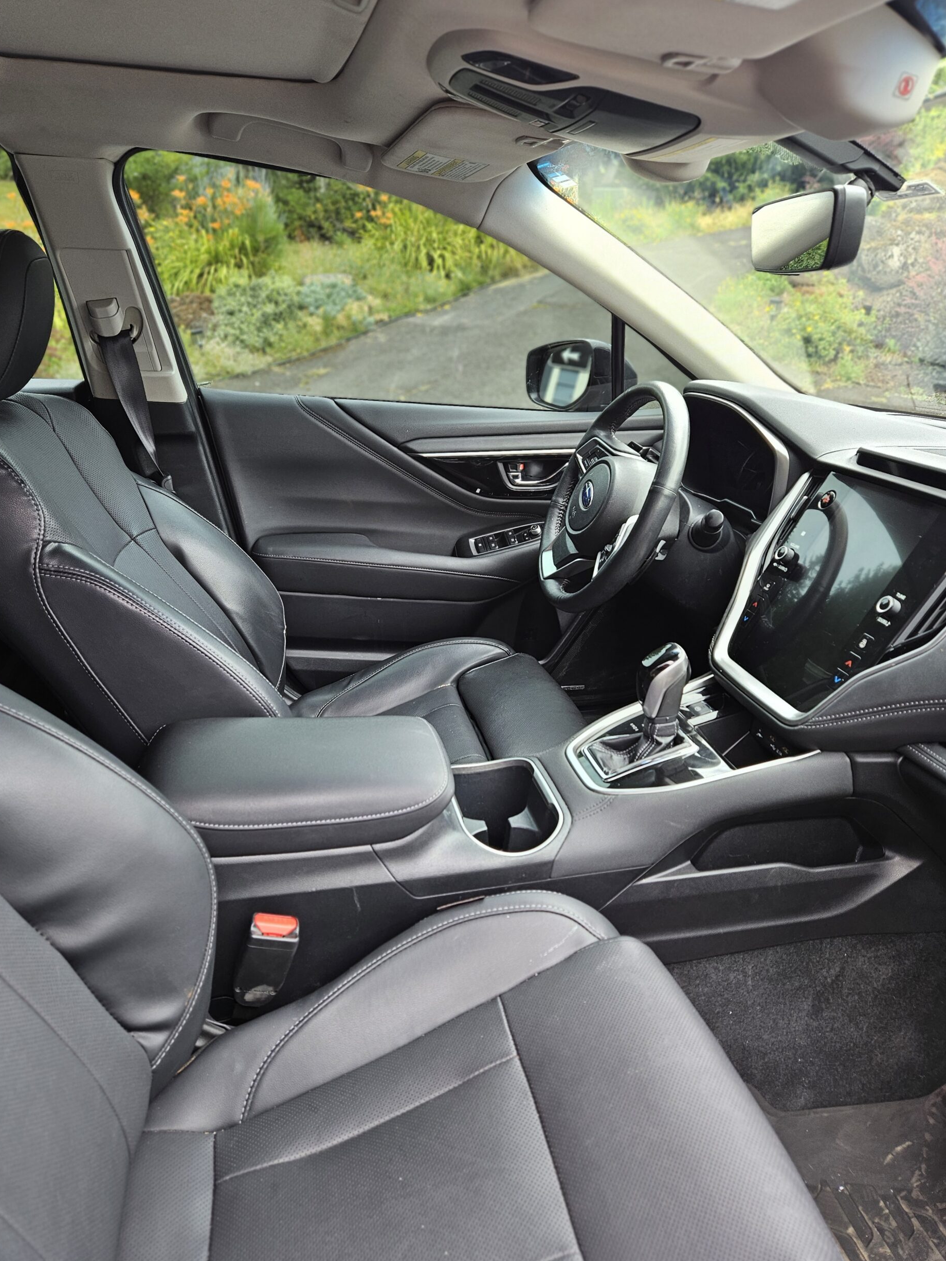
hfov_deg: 56.8
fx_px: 874
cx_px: 479
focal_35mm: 24
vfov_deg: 71.6
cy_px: 607
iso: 100
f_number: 1.8
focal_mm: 5.4
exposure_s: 1/120
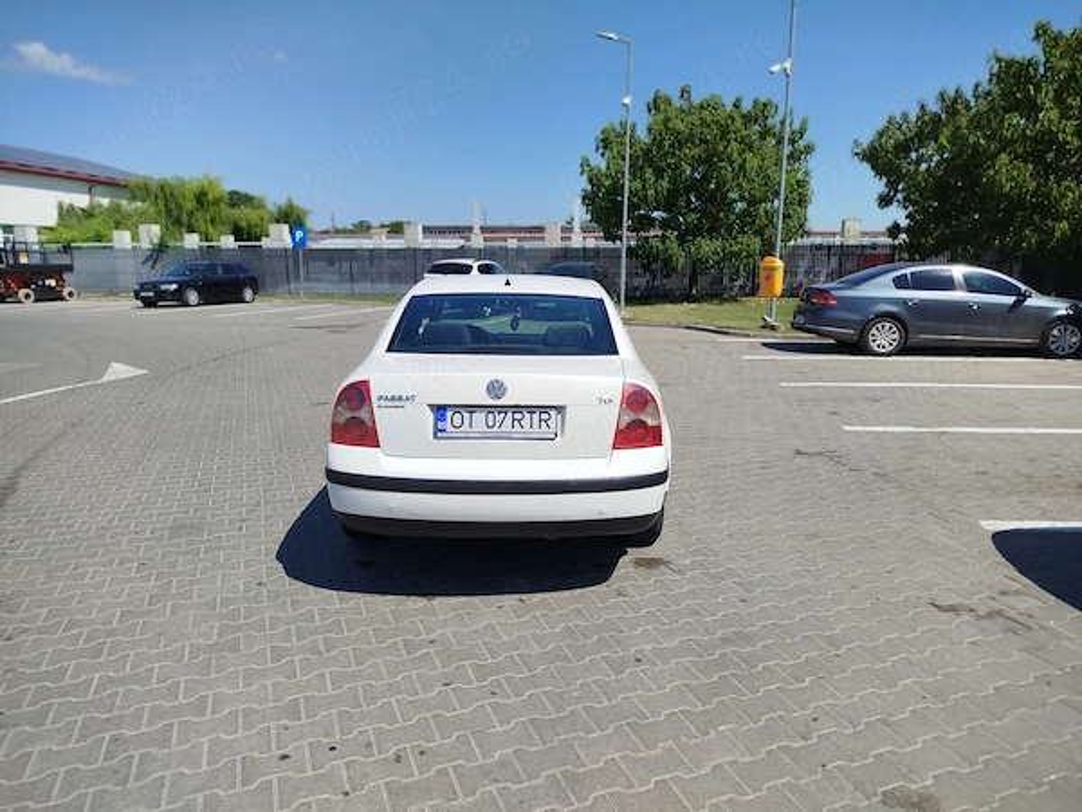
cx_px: 541
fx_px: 469
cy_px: 406
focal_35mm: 15
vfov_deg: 81.7
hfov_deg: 98.2
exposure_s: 1/1539
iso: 50
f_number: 1.7
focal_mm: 5.31
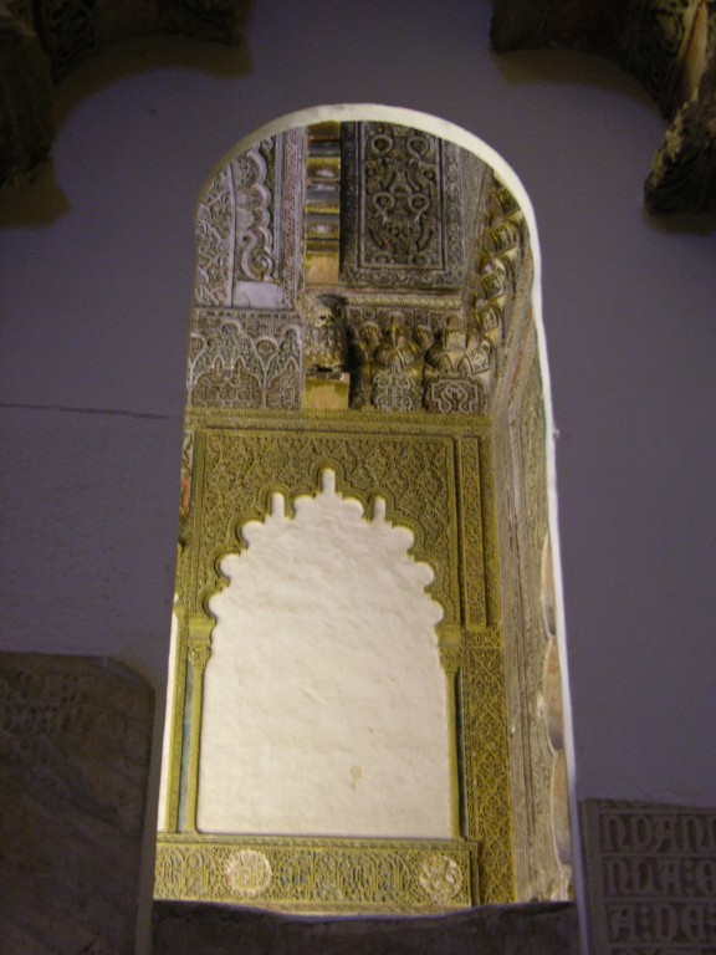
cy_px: 478
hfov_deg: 25.2
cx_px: 358
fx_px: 1600
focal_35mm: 58
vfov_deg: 33.2
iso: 200
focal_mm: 14.7
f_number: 3.1
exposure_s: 1/4.1
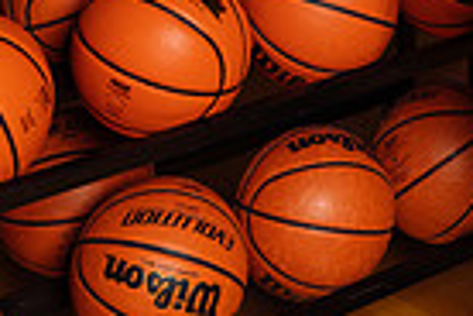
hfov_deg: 17.4
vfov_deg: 10.6
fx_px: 1498
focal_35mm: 114
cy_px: -398
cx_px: 511
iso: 320
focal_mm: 35
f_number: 8
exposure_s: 1/250
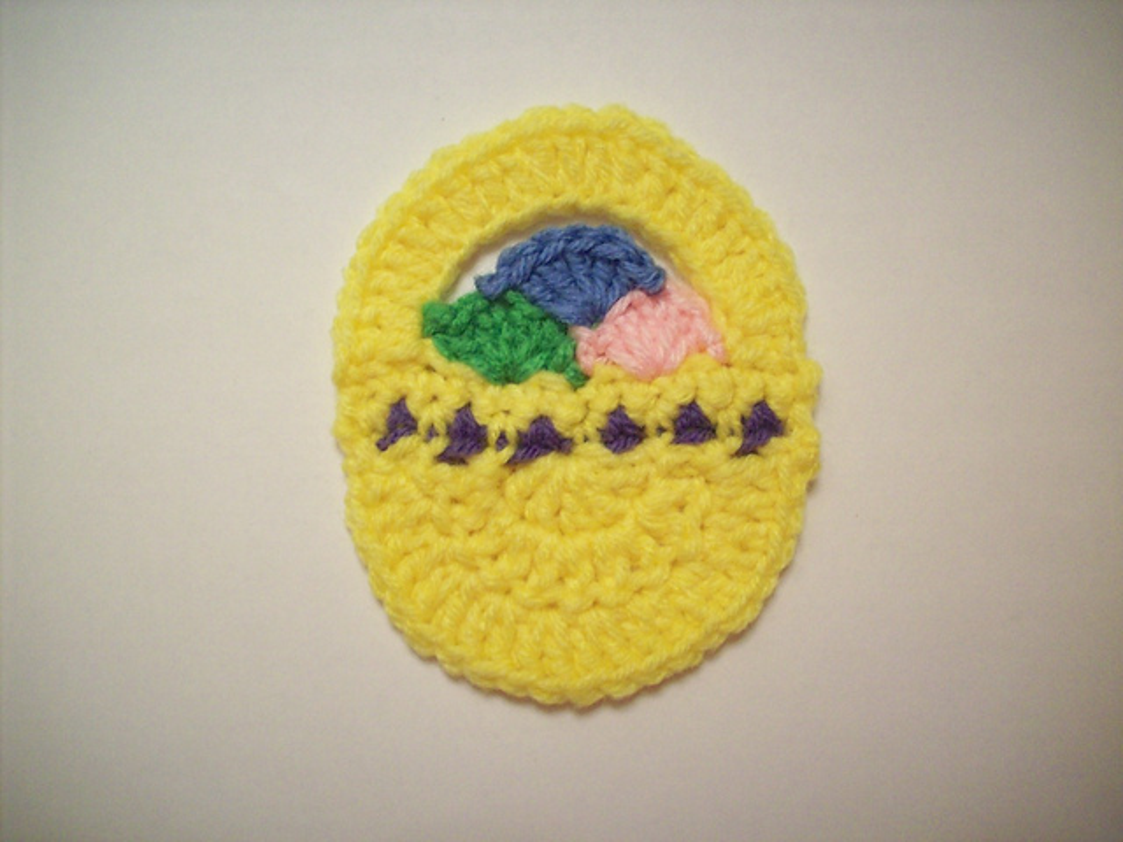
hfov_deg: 50.1
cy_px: 421
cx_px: 562
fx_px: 1200
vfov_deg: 38.7
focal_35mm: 37
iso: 160
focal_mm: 6.2
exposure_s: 1/11
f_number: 2.8
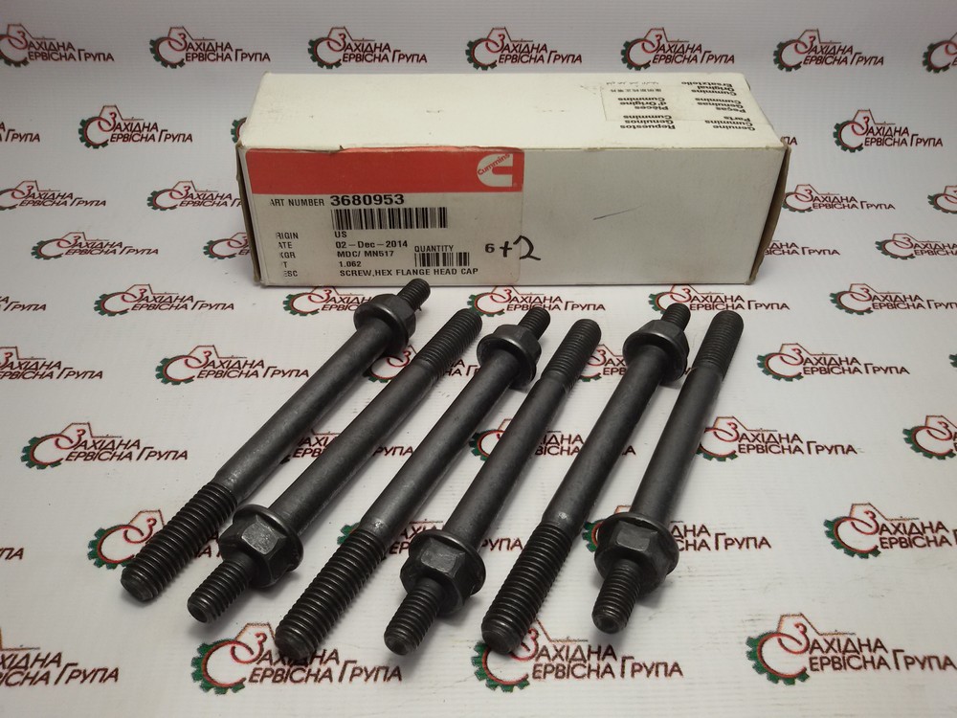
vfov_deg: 45.4
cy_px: 359
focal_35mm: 31
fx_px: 857
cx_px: 478
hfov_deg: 58.4
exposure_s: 1/100
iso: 40
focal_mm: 2.93
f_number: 2.4
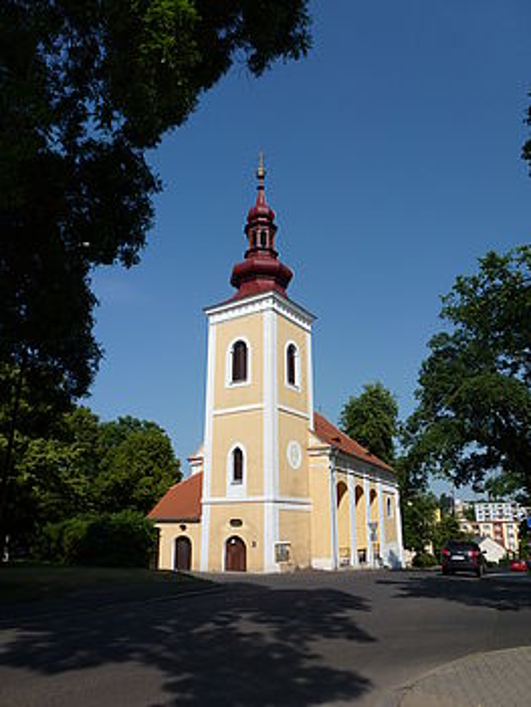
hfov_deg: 56.9
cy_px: 354
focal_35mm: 24
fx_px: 490
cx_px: 266
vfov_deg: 71.6
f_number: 4
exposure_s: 1/1300
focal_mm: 4.3
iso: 100
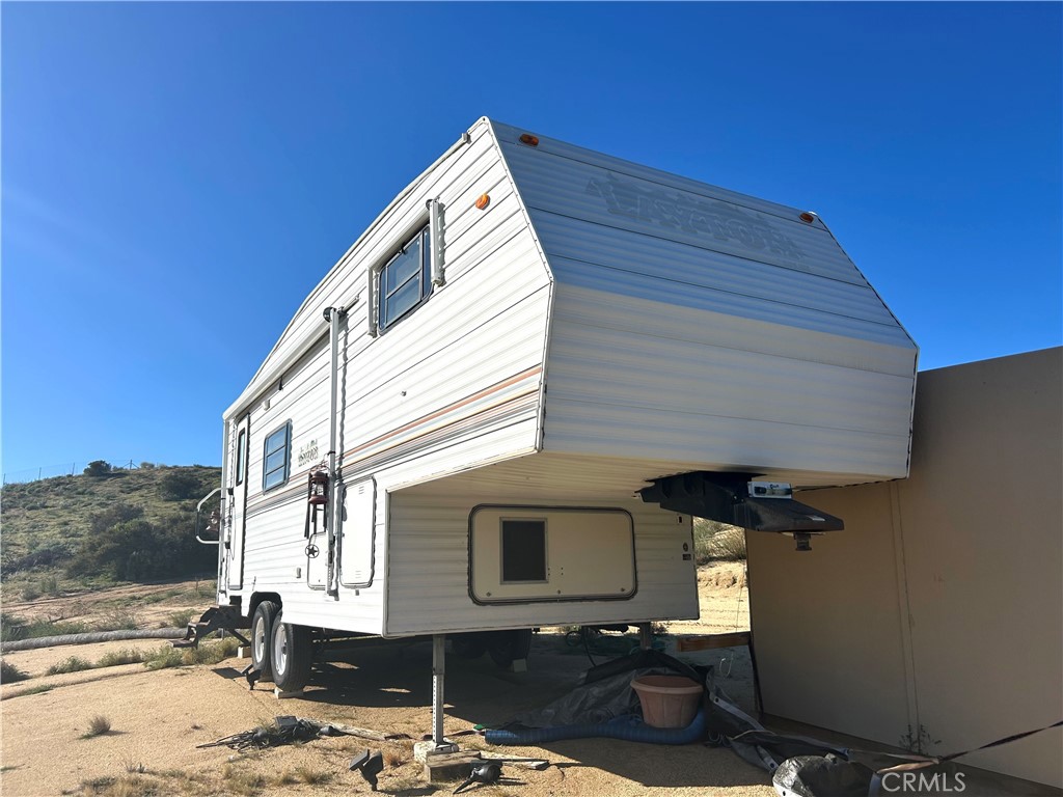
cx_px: 532
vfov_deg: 53.1
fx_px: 798
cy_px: 398
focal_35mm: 26
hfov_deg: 67.3
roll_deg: +1.4
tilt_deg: +13.8
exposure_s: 1/6211
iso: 50
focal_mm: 5.7
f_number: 1.5
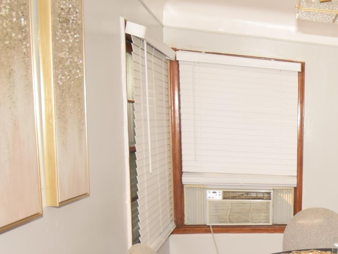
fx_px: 400
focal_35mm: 41
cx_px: 388
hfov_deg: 37.0
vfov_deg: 33.9
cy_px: 208
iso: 100
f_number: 4.5
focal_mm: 10
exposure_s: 1/160
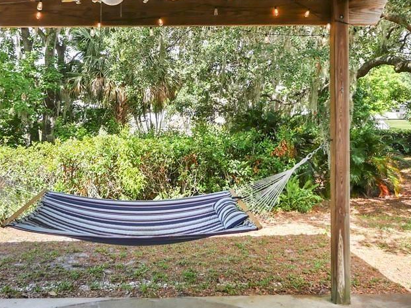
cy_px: 107
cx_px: 174
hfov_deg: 51.1
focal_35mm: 36
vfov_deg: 39.3
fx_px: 428
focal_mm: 7
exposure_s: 1/320
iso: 200
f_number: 7.1
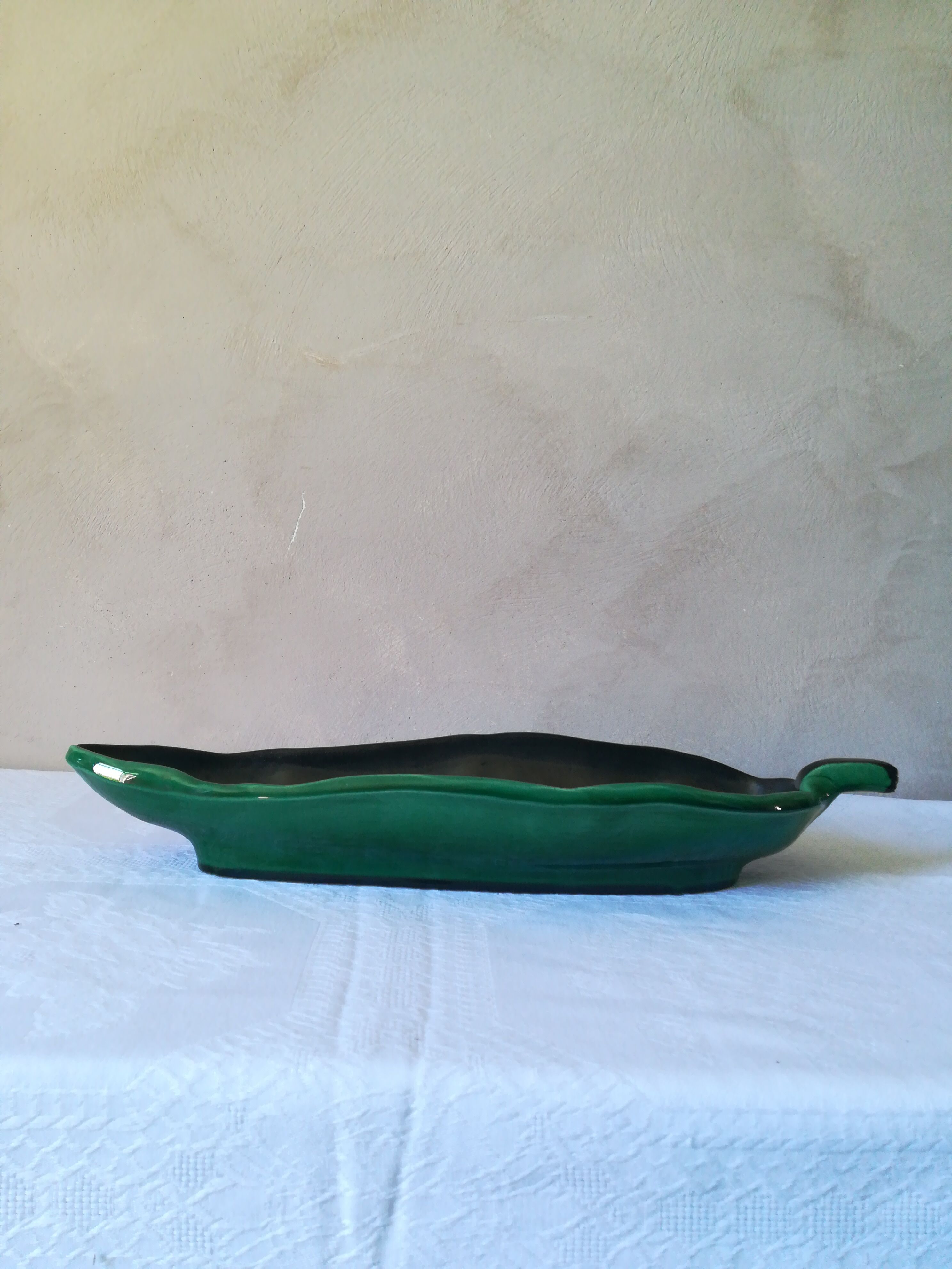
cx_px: 476
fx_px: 953
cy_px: 634
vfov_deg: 67.3
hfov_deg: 53.1
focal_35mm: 26
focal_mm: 3.83
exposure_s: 1/33.3
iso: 125
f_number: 2.2
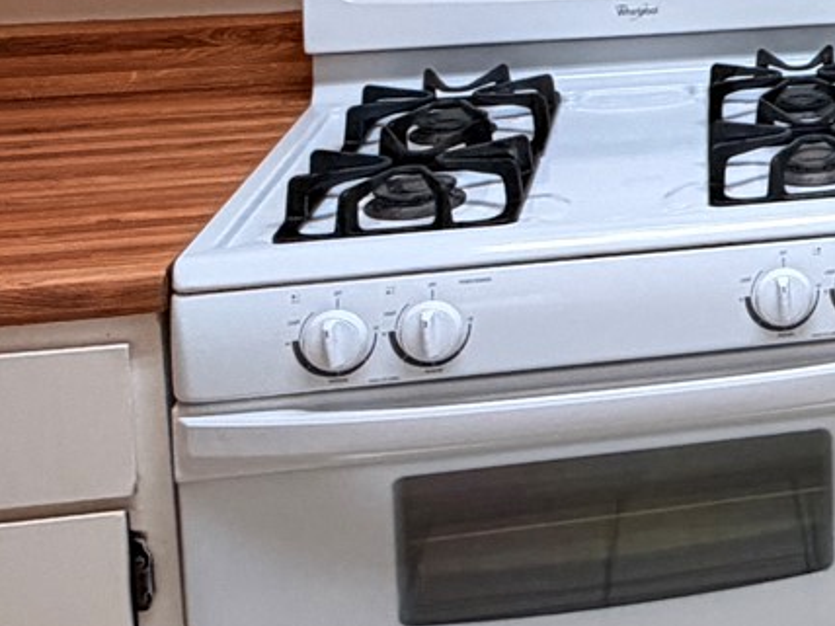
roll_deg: +0.1
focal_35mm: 67
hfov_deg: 24.7
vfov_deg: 20.1
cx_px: 1120
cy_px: -187
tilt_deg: -6.7
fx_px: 1616
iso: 200
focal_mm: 2.22
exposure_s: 1/120
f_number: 2.2
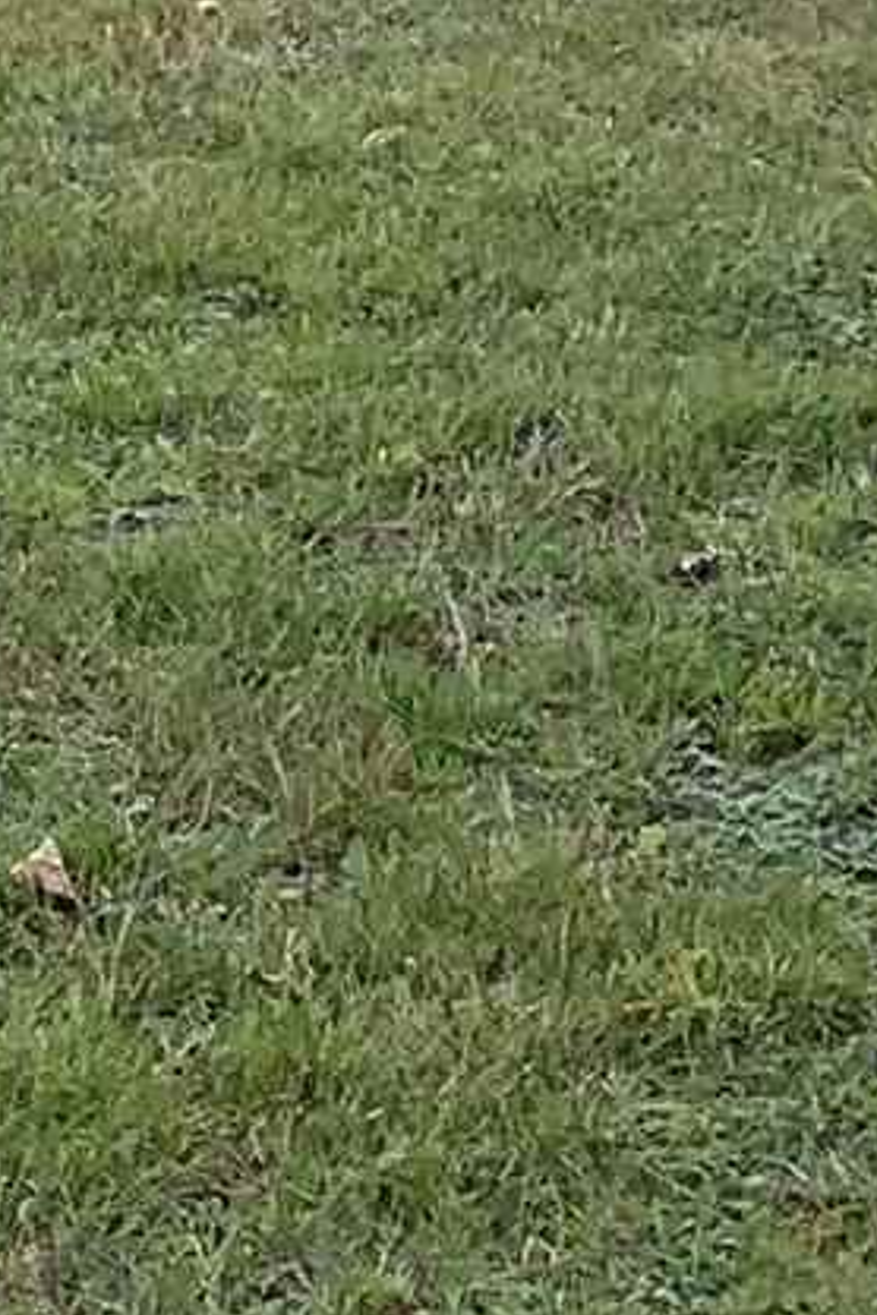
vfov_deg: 9.9
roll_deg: +3.1
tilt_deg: -7.8
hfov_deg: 5.8
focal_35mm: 199
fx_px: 7271
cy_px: -817
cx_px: -2666
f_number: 1.8
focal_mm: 4.25
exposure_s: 1/2075
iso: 25
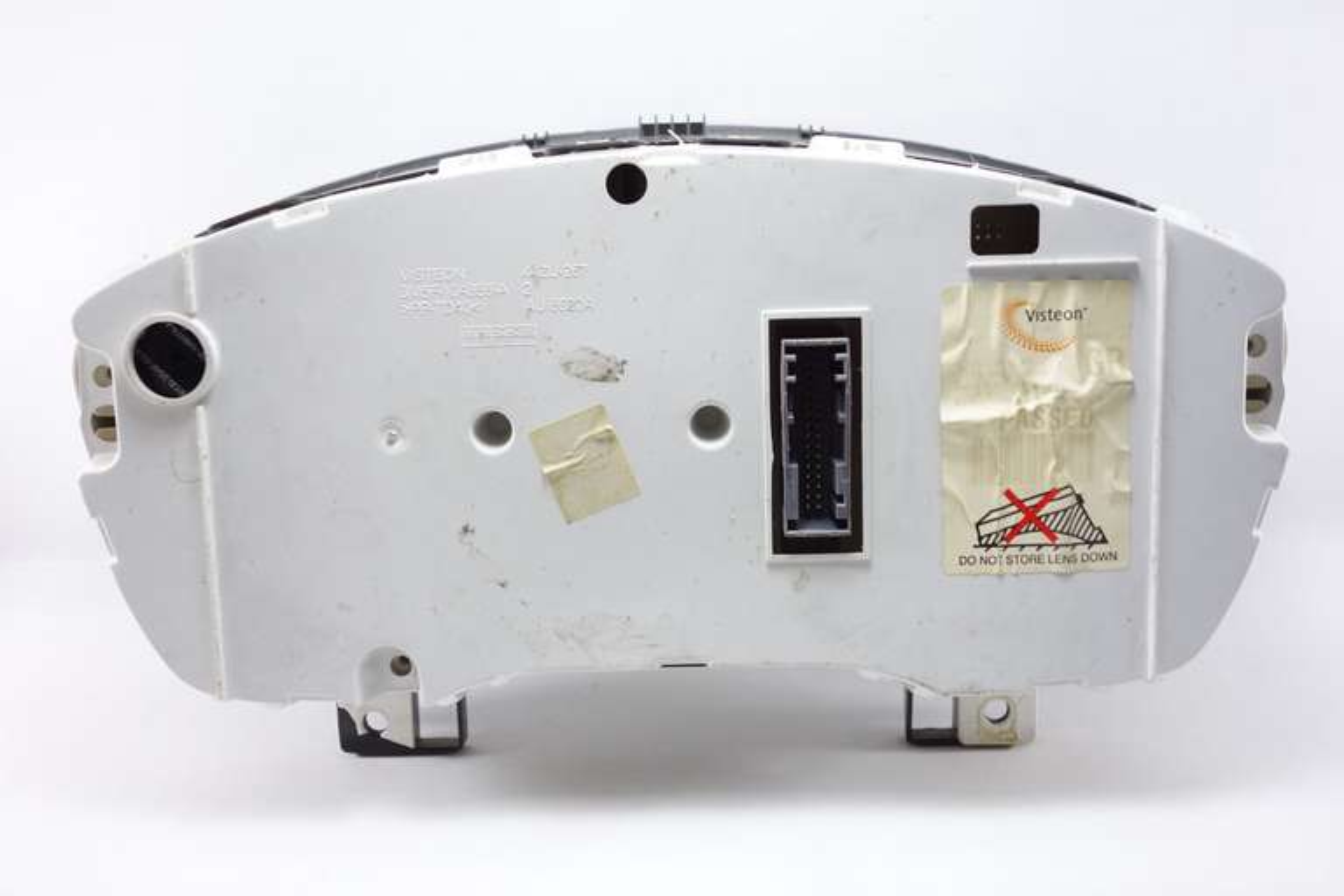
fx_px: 1381
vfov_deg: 35.9
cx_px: 672
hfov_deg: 51.9
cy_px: 448
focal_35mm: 37
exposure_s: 1/40
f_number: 2.8
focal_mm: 13.75
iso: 125
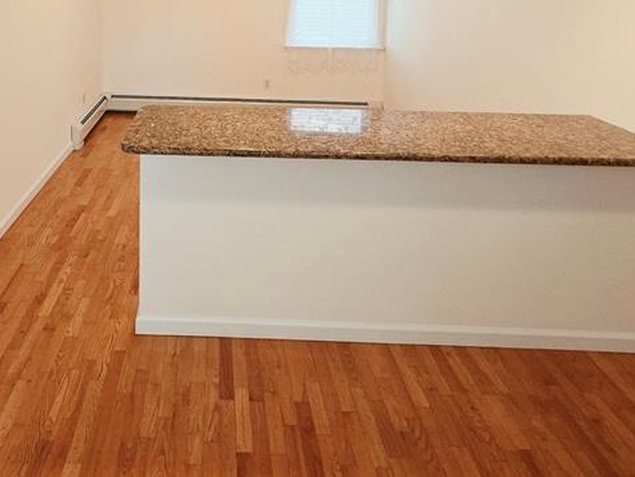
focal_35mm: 28
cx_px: 202
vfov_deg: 44.8
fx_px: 514
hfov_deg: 61.6
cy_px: 40
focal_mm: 2.2
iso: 100
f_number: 1.9
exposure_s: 1/60.2
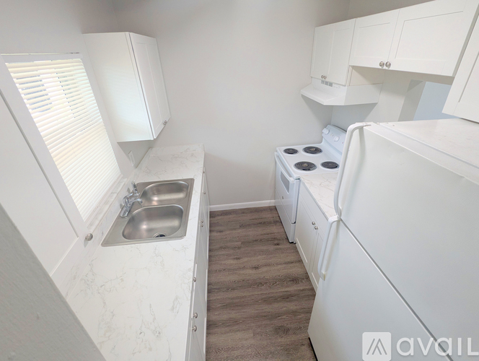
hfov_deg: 94.4
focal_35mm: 16
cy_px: 180
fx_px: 222
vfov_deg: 78.2
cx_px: 240
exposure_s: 1/24
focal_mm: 2.35
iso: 73
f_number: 2.2
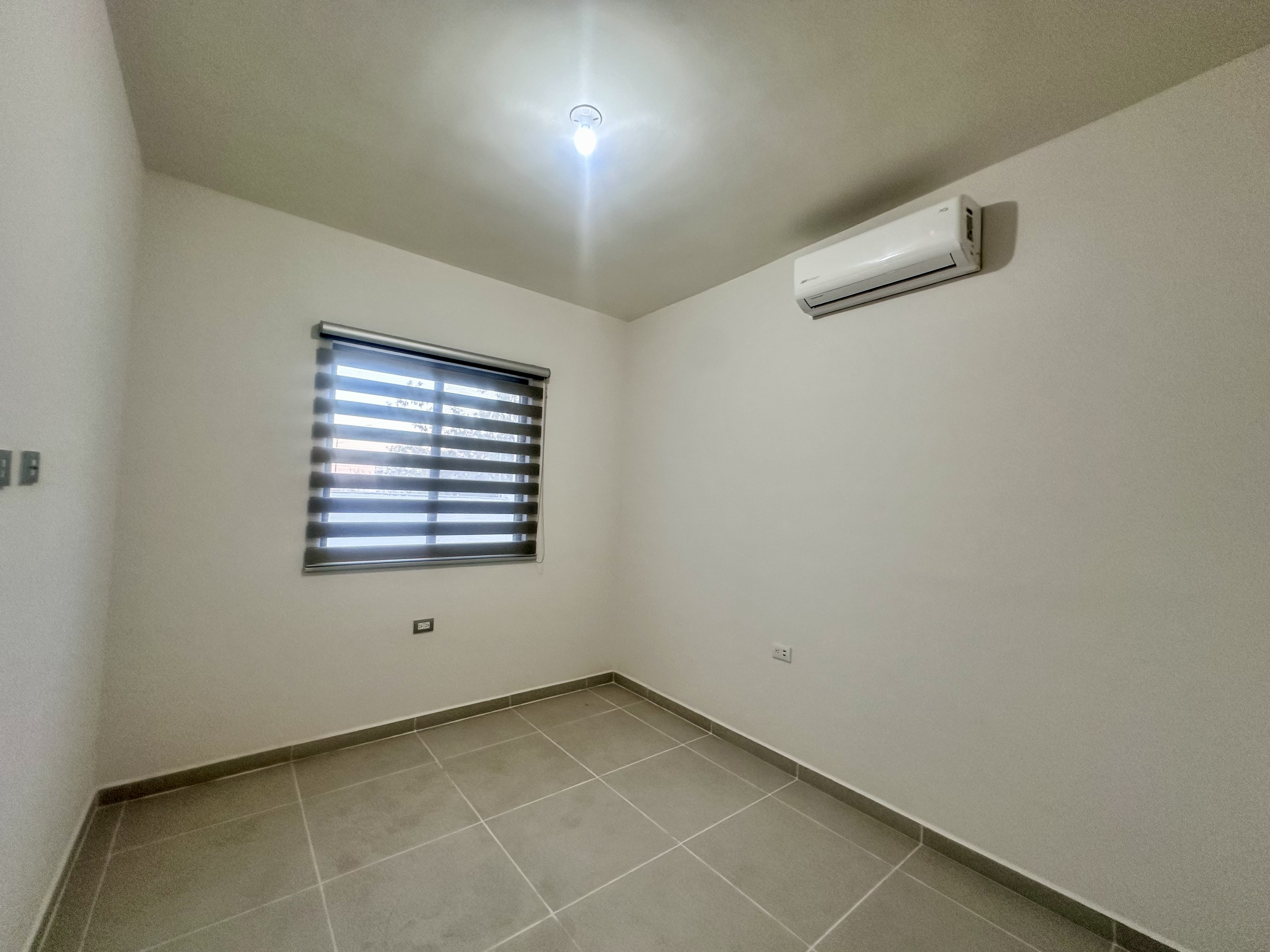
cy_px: 476
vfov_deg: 85.7
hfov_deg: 102.1
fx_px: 514
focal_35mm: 14
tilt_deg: +2.9
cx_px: 635
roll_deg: -2.4
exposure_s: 1/60
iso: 200
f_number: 2.2
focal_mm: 2.22
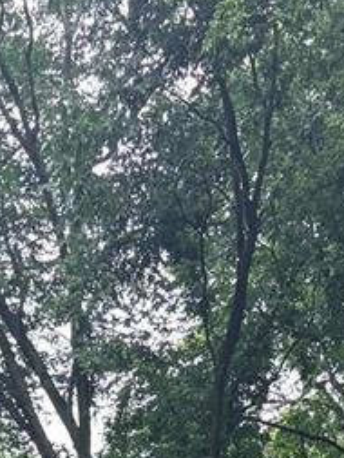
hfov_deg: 9.4
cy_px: 1294
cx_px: 253
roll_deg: +1.8
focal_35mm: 158
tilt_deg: -1.1
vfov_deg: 10.0
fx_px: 2092
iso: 50
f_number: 1.6
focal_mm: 5.96
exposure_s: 1/654
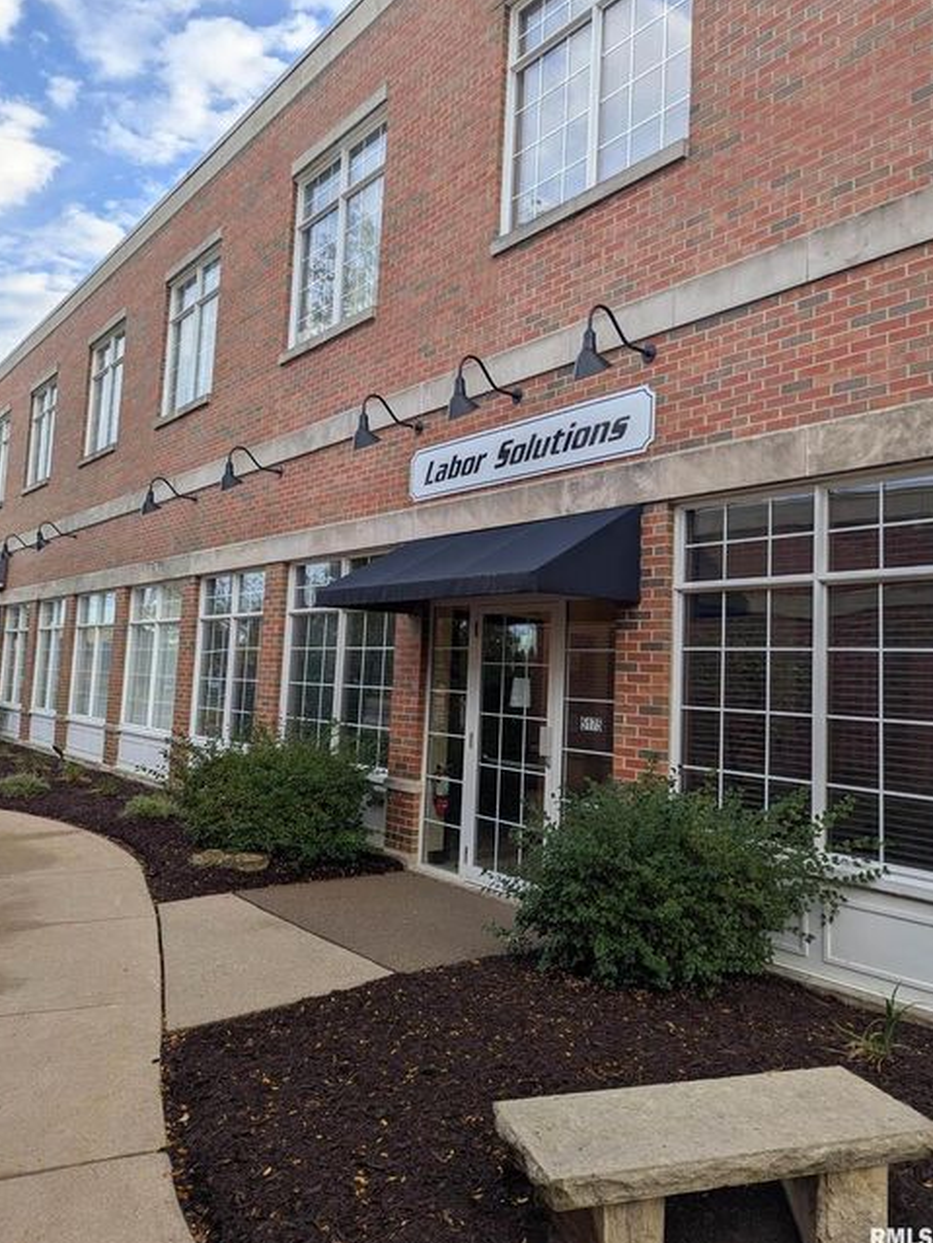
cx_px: 469
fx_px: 898
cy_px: 610
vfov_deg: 69.4
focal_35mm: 25
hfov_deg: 54.9
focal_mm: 6.81
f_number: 1.85
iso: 44
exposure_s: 1/404
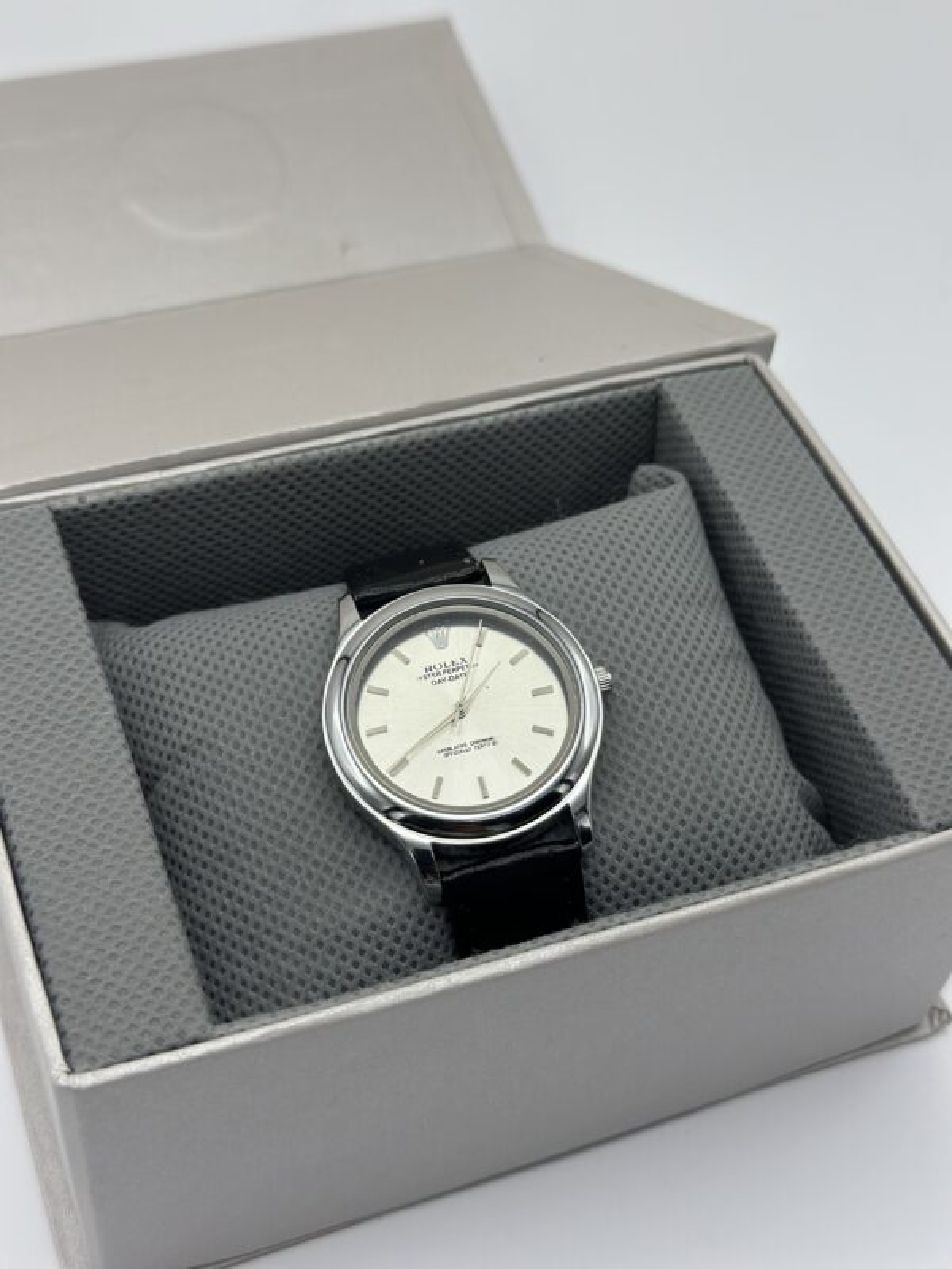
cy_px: 634
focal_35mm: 48
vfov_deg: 39.7
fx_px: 1760
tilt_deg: -53.1
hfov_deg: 30.3
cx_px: 476
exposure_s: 1/1062
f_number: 1.78
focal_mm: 6.86
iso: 80
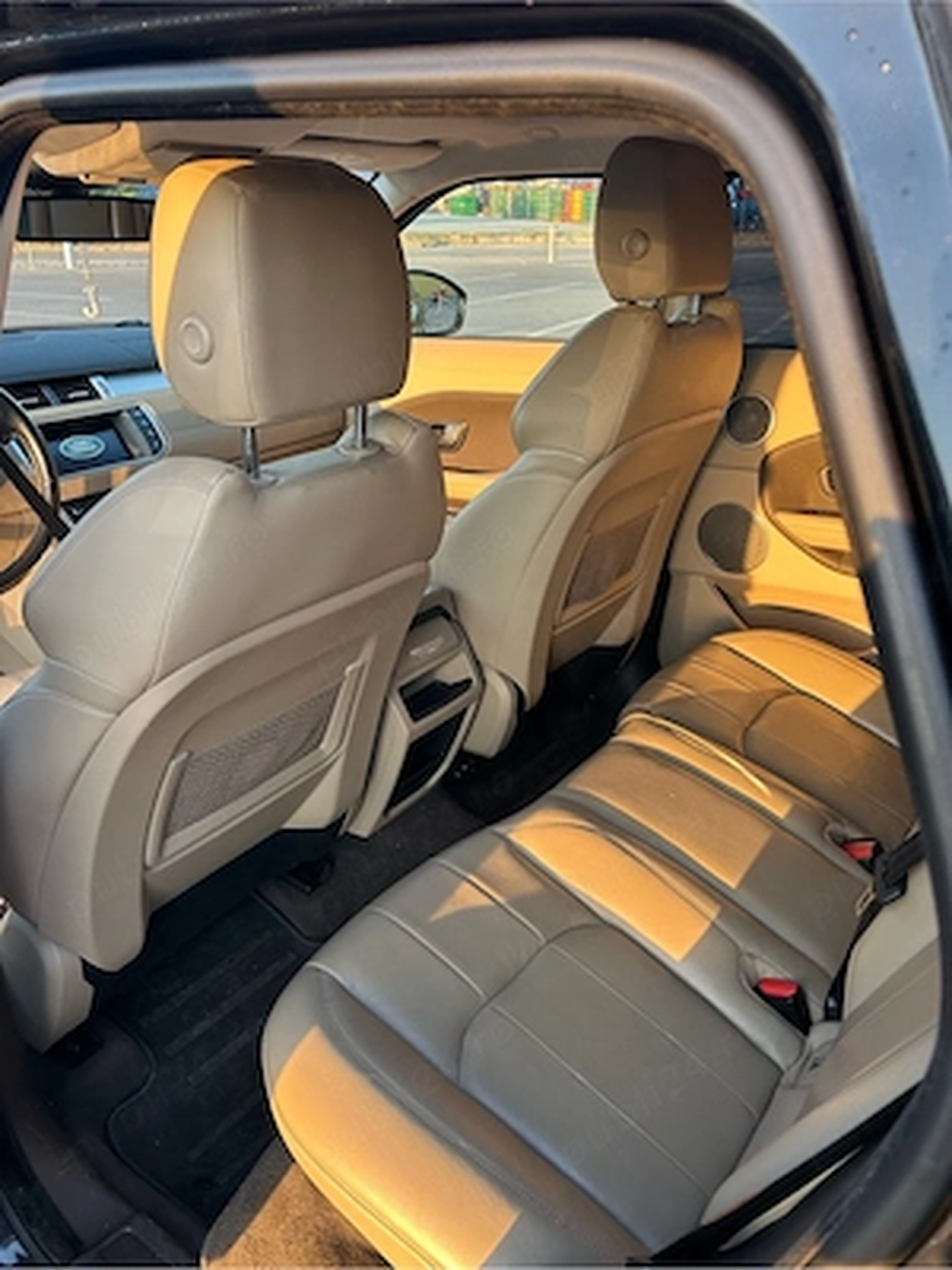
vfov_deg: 67.3
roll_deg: -0.8
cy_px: 635
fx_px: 953
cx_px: 476
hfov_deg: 53.1
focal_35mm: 26
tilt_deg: -25.0
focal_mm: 5.7
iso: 50
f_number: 1.5
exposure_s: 1/121
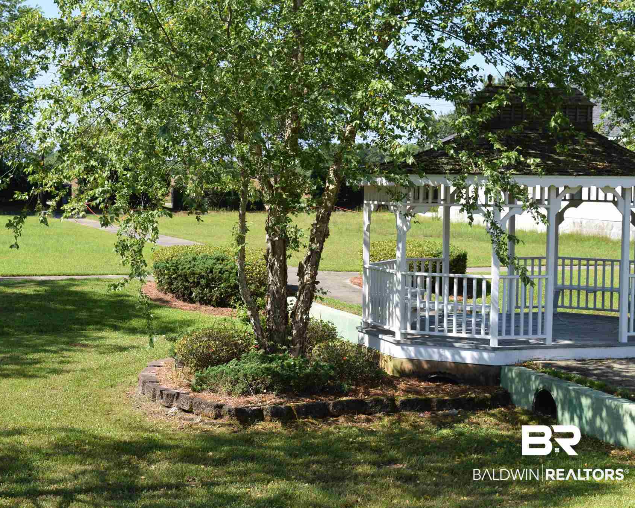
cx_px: 262
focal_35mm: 65
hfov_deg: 29.1
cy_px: 252
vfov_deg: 23.5
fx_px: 1222
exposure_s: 1/320
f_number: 9
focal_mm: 38
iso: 200
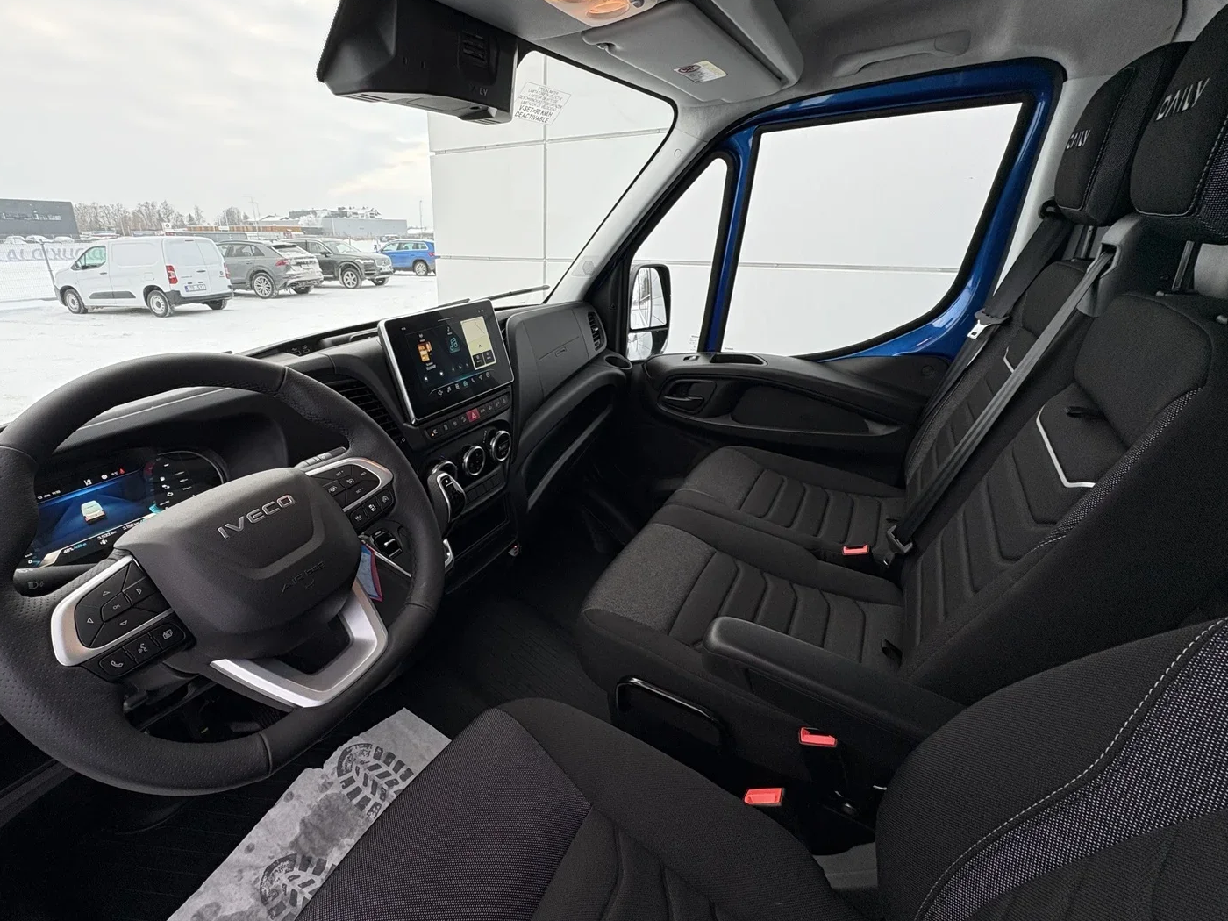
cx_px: 536
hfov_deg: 94.0
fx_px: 568
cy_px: 436
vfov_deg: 78.0
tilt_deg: -19.0
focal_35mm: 16
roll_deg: -0.6
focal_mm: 2.22
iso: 100
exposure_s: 1/131
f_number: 2.2
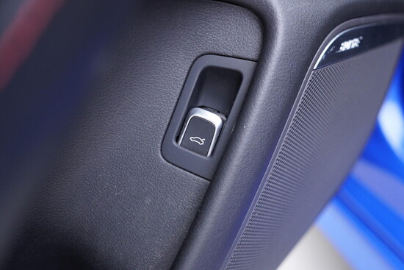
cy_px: 135
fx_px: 404
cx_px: 202
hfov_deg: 53.1
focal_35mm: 36
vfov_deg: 36.9
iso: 400
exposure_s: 1/40
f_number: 2.8
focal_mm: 24
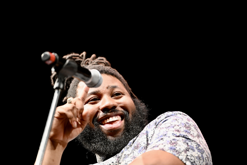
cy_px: 82
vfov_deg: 7.2
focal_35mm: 190
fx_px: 1304
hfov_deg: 10.8
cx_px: 124
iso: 3200
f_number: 2.8
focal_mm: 190
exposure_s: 1/200
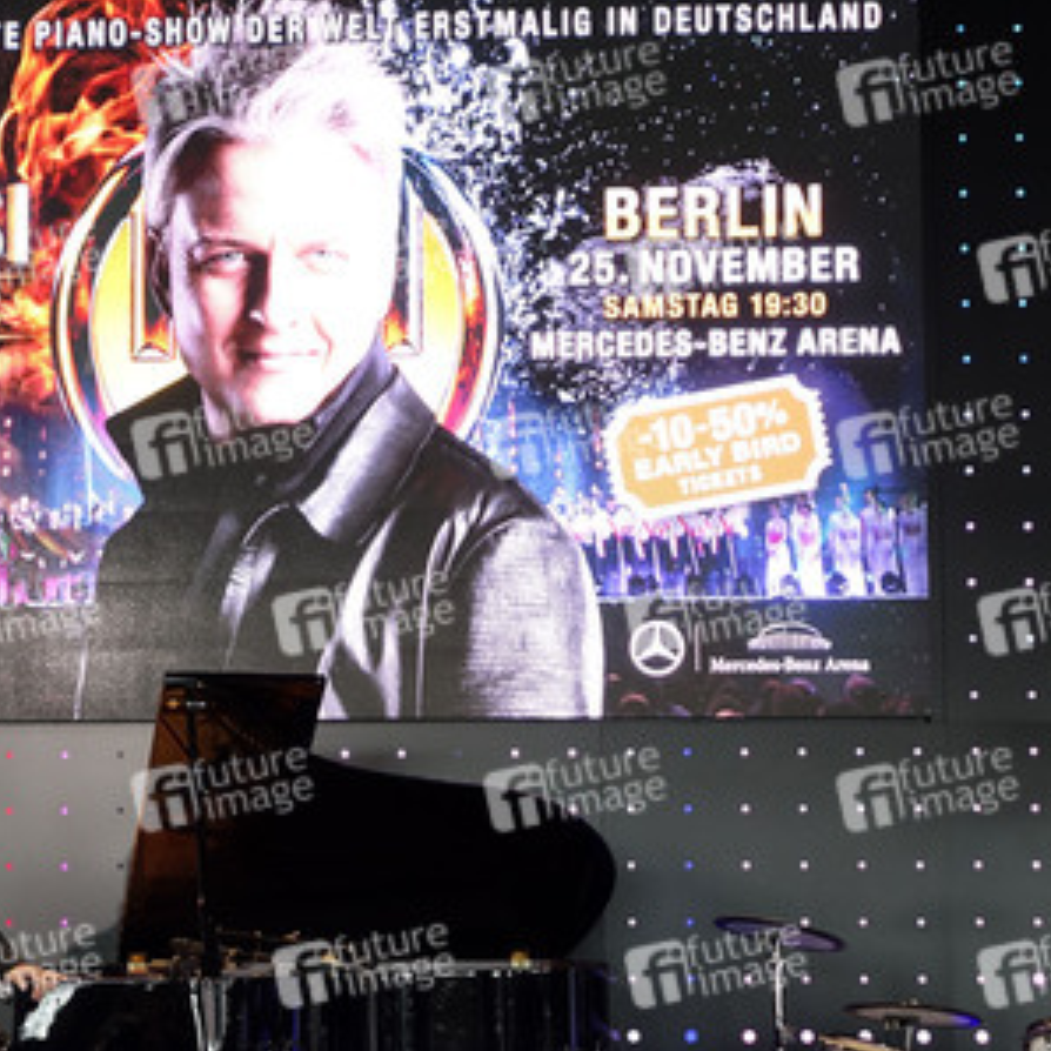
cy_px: 526
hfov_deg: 16.1
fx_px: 3710
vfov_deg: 16.1
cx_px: 270
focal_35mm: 108
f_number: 2.8
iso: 800
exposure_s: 1/80
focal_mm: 30.79
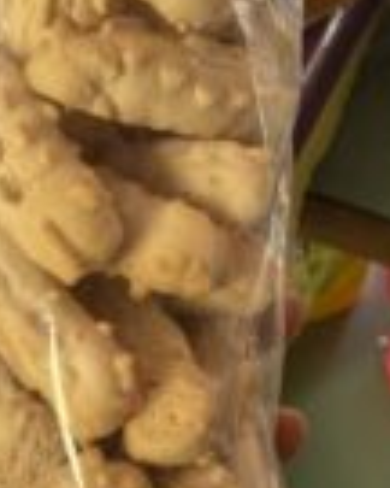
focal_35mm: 75
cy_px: 365
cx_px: 58
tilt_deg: -53.3
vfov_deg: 25.1
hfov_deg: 20.1
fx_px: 1082
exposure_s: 1/122
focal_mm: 4.25
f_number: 1.8
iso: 50
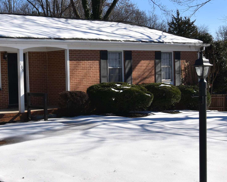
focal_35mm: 59
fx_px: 396
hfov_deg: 31.0
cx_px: 39
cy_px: 83
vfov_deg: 25.8
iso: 100
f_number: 9
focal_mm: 20
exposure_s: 1/320
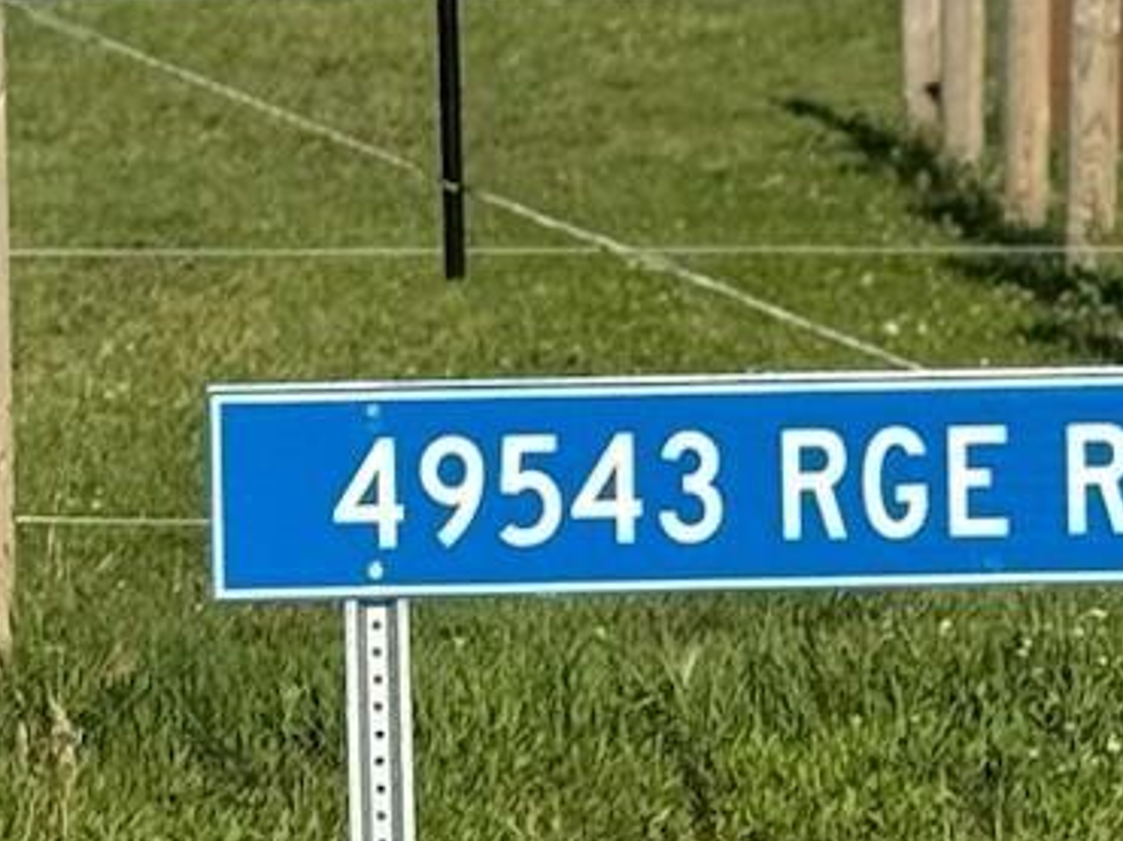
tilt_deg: -3.9
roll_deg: +0.4
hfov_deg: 7.4
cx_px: 398
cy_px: 228
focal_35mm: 266
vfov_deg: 5.6
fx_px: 8624
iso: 64
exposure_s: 1/6024
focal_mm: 6.76
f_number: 1.78
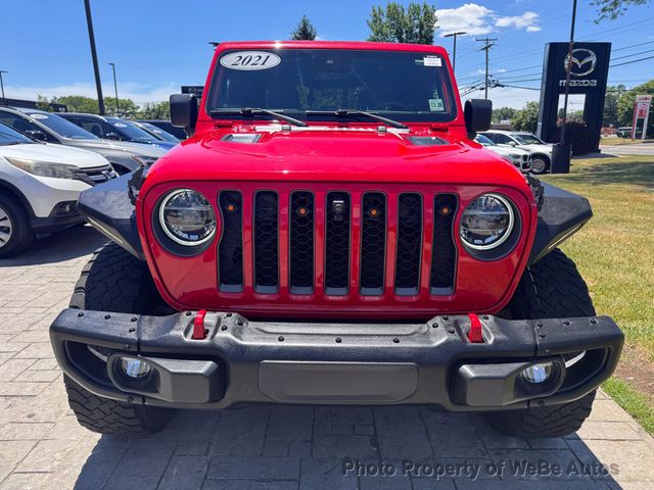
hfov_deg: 71.6
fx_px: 453
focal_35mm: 24
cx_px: 327
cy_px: 245
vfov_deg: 56.8
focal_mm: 6.76
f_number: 1.78
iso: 80
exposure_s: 1/1721
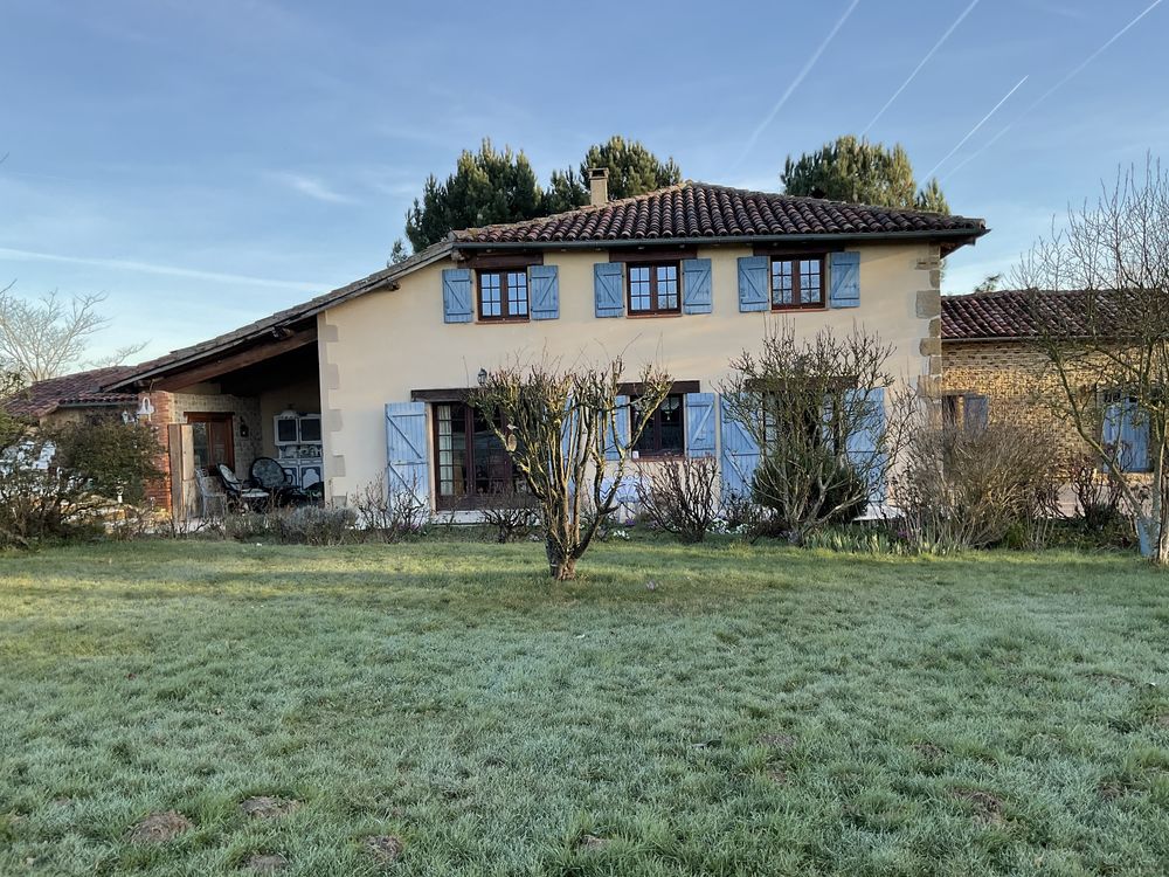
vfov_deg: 48.2
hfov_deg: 61.7
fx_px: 979
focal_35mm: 29
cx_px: 584
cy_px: 438
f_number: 1.8
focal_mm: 3
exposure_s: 1/342
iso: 16
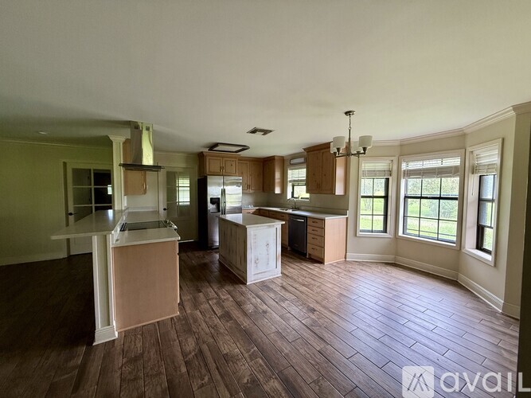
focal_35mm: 14
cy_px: 199
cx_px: 266
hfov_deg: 102.1
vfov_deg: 85.7
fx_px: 215
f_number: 2.2
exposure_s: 1/99
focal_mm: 2.22
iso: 320
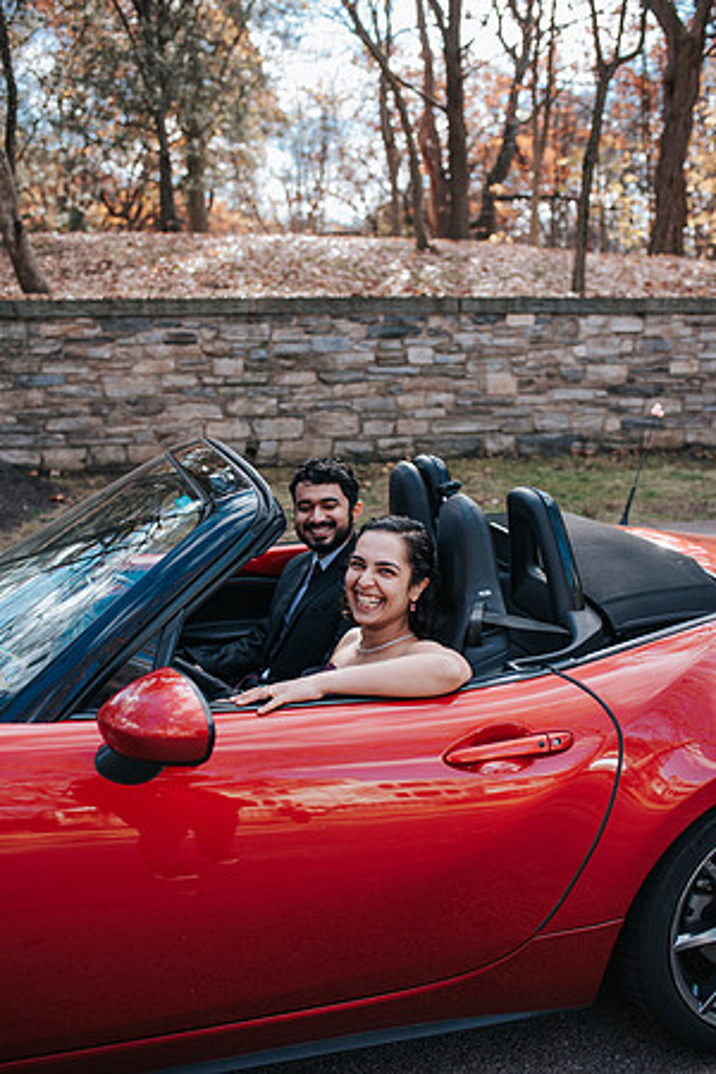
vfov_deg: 54.4
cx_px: 358
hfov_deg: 37.9
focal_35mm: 35
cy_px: 537
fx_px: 1044
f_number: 3.2
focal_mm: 35
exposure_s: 1/500
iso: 320
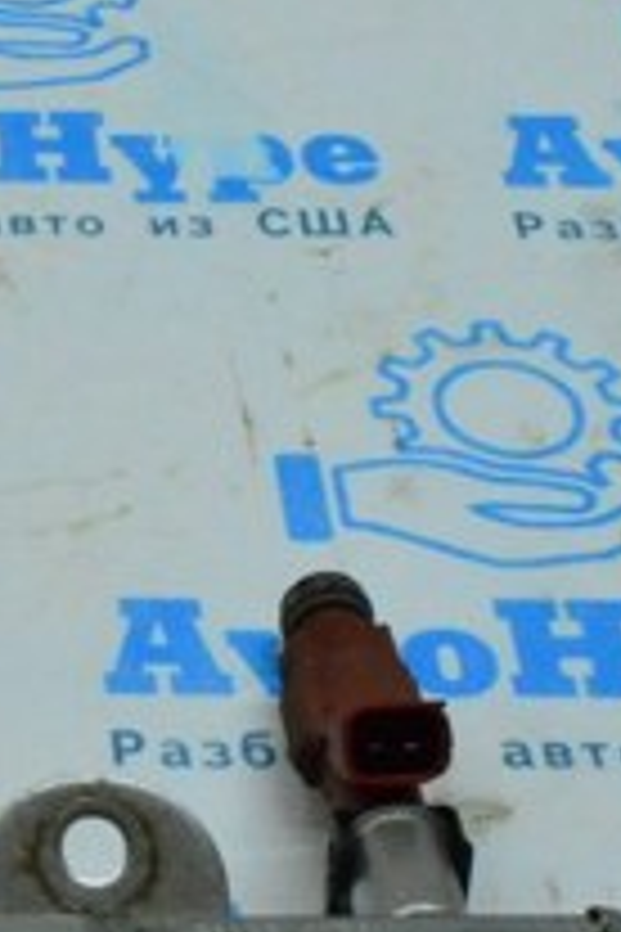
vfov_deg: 15.6
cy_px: 799
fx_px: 3363
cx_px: -436
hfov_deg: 10.1
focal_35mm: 130
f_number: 29
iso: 6400
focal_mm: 28
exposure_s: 1/50
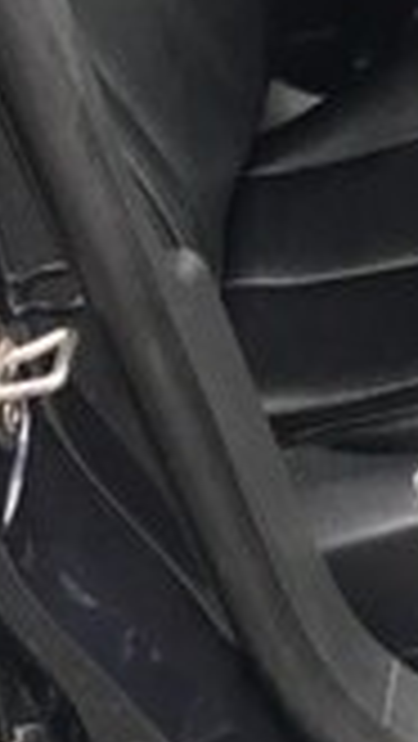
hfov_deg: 11.6
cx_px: 818
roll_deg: -1.5
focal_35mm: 95
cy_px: -166
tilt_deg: -24.0
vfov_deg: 20.8
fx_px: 1869
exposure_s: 1/33
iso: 32
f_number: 2.2
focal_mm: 4.15
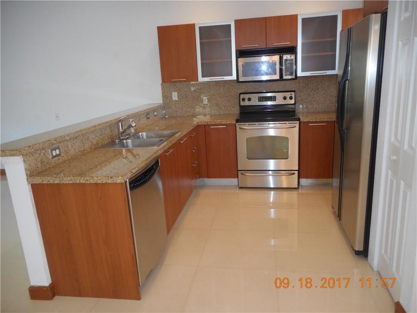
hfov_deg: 69.4
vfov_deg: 54.9
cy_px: 156
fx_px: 301
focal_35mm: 25
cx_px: 208
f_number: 3.7
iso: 280
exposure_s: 1/25
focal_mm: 4.5
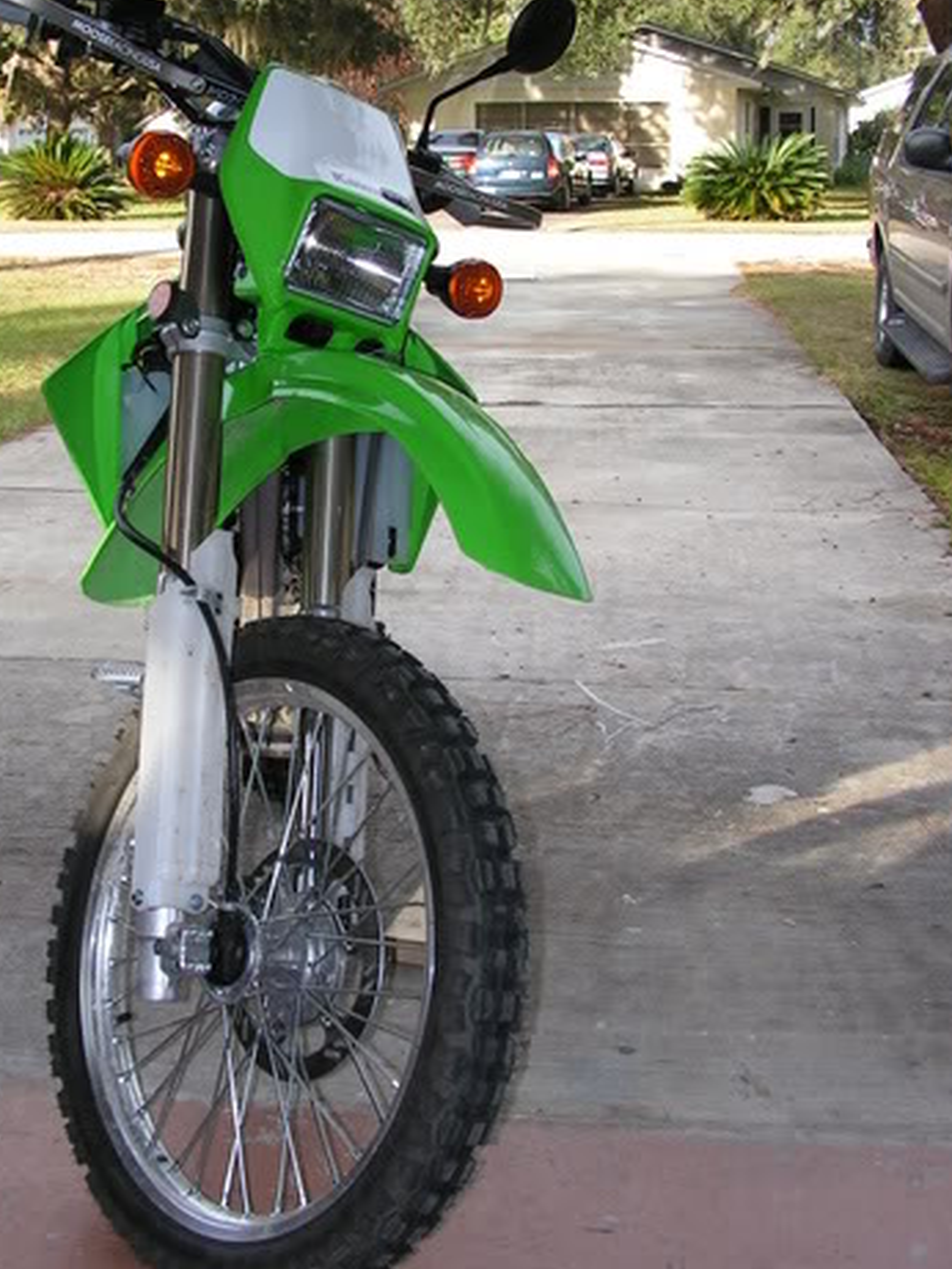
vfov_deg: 39.4
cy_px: 493
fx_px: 1759
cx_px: 329
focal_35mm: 48
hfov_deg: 30.1
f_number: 3.2
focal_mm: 6
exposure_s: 1/200
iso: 64
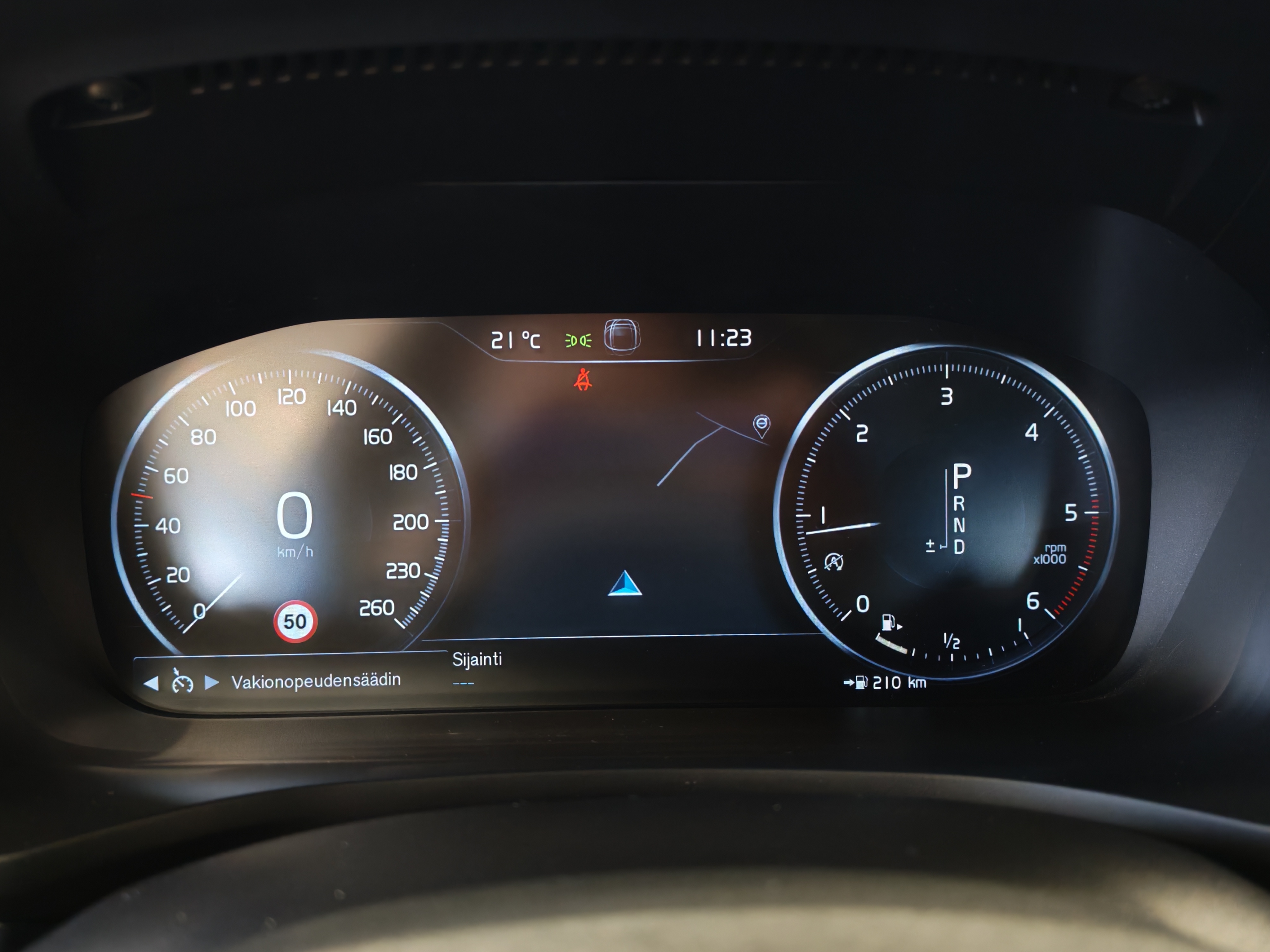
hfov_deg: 60.0
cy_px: 476
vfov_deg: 46.8
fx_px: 1101
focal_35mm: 30
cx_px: 635
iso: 1709
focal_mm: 6.12
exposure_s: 1/33.3
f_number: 1.9
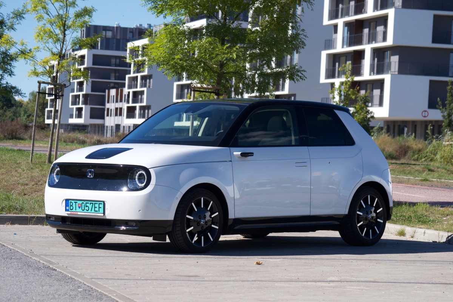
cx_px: 226
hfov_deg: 16.7
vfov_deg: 11.1
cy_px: 151
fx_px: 1548
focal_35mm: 123
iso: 100
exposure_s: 1/250
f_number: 8
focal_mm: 82
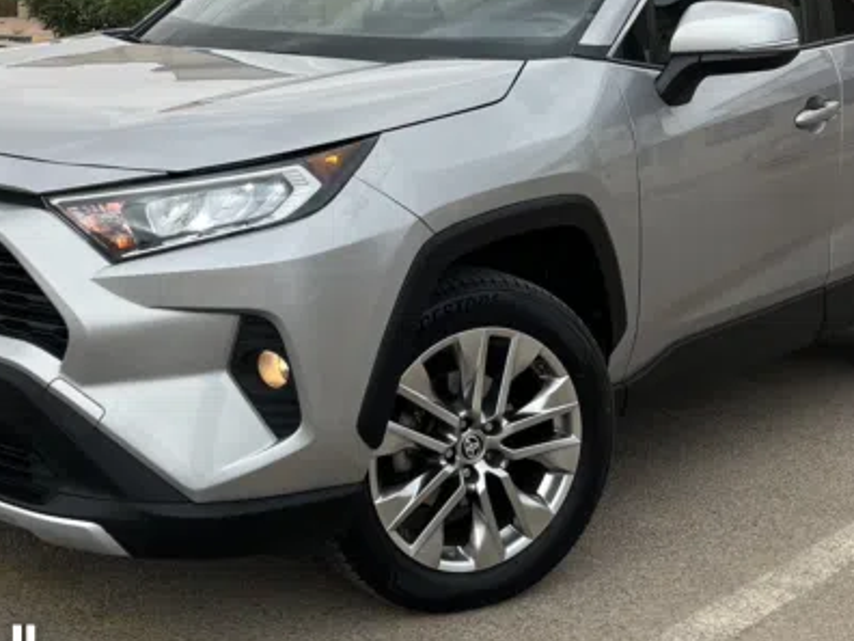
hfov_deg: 44.6
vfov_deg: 34.3
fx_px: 1036
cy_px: 313
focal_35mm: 42
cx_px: 360
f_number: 1.5
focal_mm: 5.7
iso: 50
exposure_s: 1/549
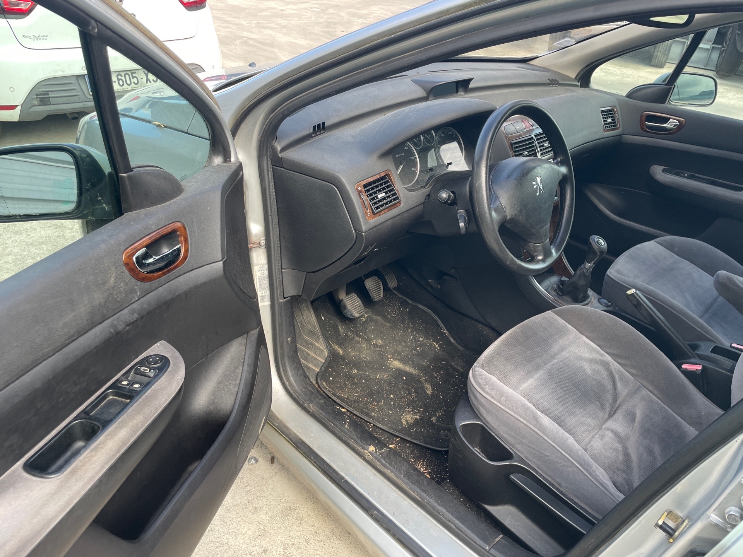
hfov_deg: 67.3
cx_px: 372
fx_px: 558
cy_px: 278
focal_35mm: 26
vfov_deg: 53.1
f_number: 1.6
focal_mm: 4.2
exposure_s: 1/157
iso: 32
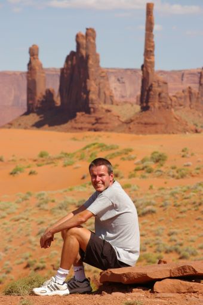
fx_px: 1436
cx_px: 102
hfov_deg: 8.1
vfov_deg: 12.1
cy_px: 152
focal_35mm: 170
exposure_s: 1/750
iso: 200
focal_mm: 113
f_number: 8
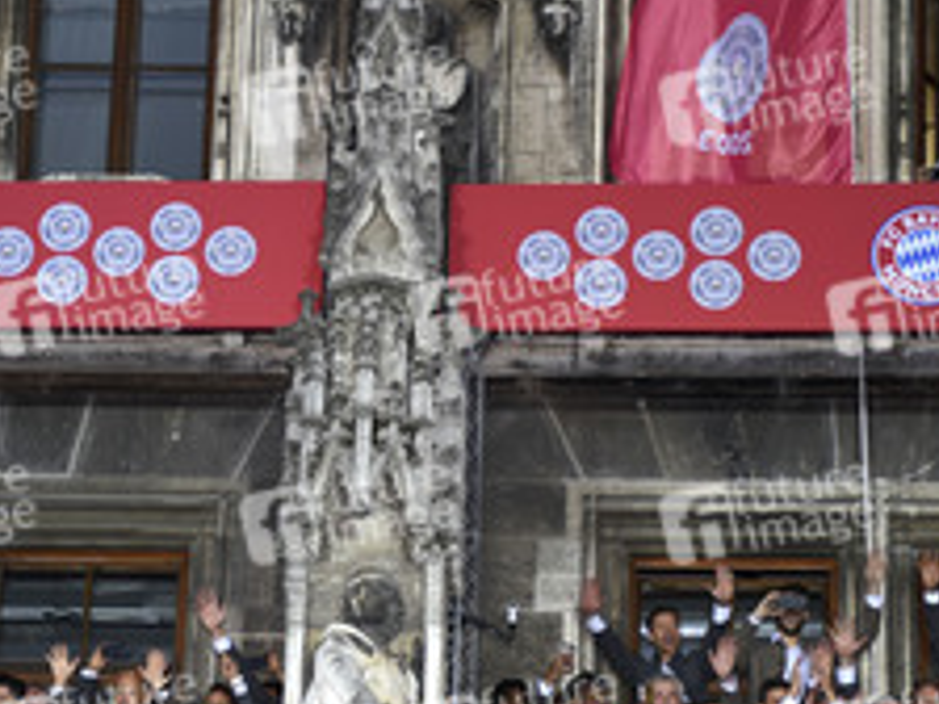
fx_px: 3309
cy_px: 620
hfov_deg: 16.1
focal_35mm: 122
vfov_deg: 12.1
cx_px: 405
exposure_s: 1/160
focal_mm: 42
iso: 500
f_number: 4.5
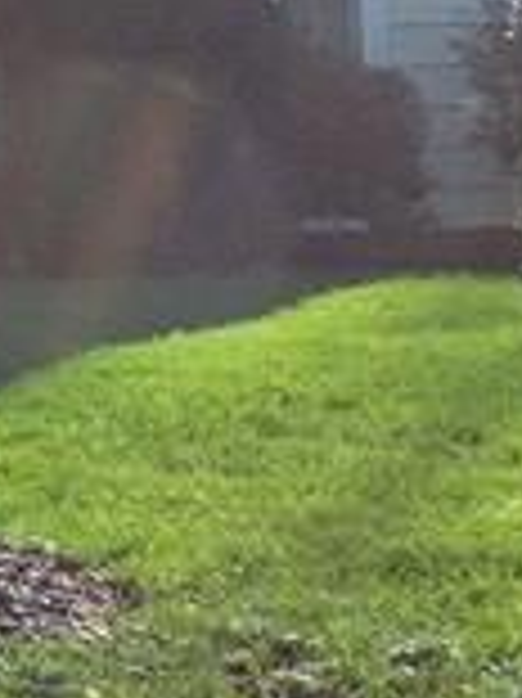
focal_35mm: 231
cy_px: -405
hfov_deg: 5.9
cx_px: -1143
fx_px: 4651
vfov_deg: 8.4
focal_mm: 6.2
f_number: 3.3
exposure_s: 1/400
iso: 80
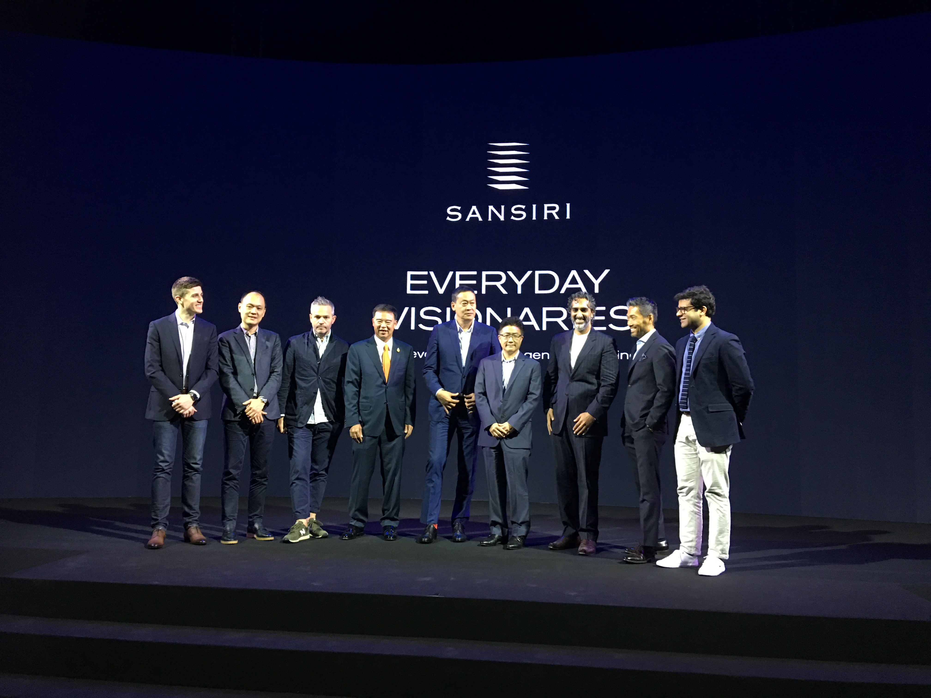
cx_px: 466
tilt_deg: +5.8
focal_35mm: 29
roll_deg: -0.7
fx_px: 780
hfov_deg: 61.7
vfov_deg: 48.2
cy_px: 349
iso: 100
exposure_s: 1/17
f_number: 2.2
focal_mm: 4.15
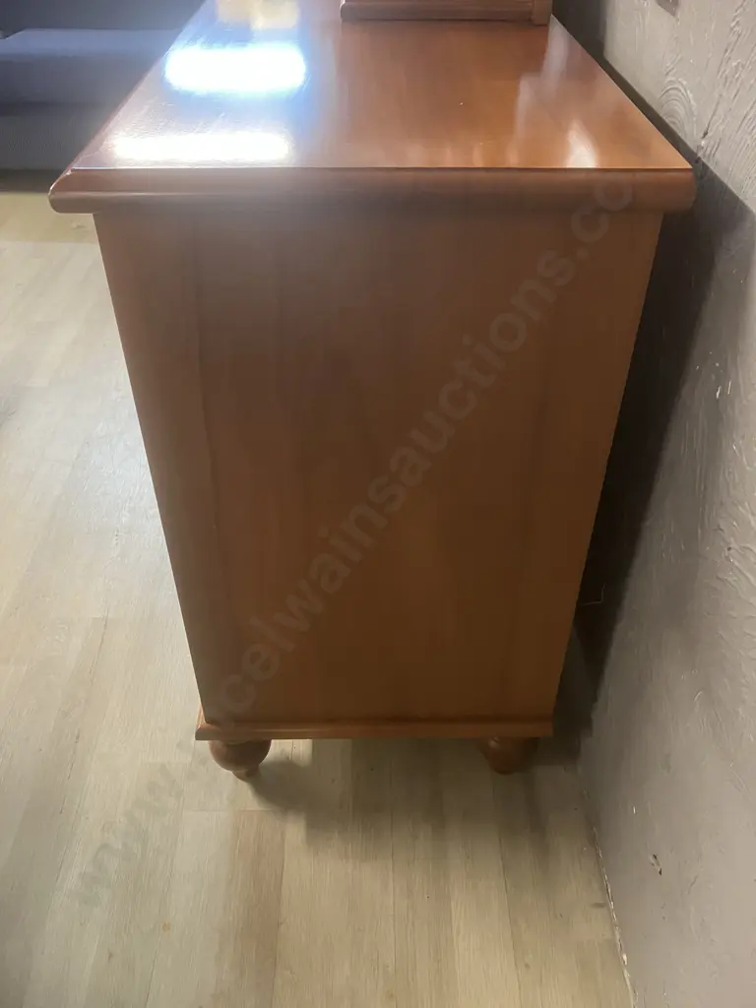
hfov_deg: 49.7
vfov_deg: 63.4
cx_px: 378
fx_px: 815
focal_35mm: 28
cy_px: 504
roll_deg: -1.0
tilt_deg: -38.3
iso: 400
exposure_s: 1/33
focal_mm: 3.99
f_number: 1.8
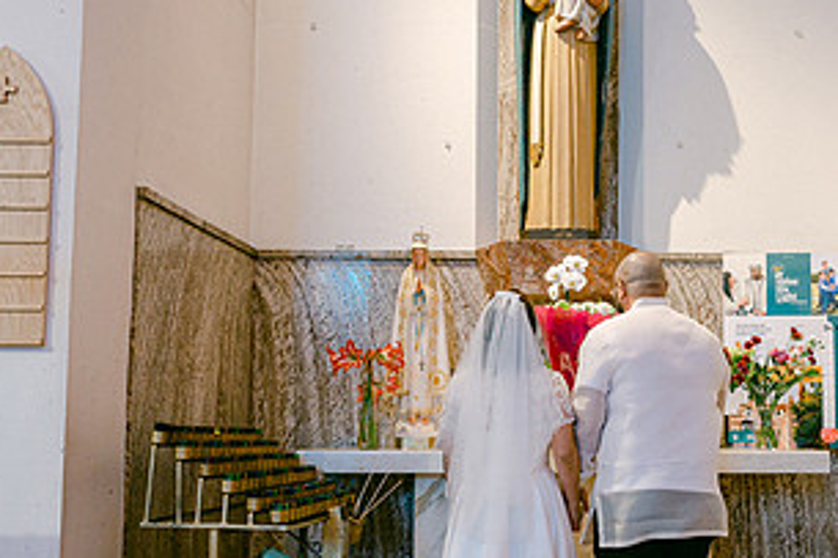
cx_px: 558
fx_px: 1093
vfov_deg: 28.6
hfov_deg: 41.4
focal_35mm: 47
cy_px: 327
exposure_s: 1/160
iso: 1600
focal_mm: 24
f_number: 3.2
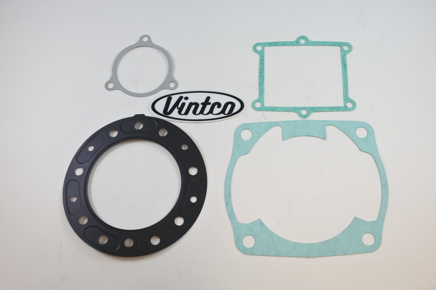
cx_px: 218
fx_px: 412
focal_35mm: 34
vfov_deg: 38.9
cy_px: 145
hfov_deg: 55.8
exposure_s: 1/160
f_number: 3.8
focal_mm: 12.6
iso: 400
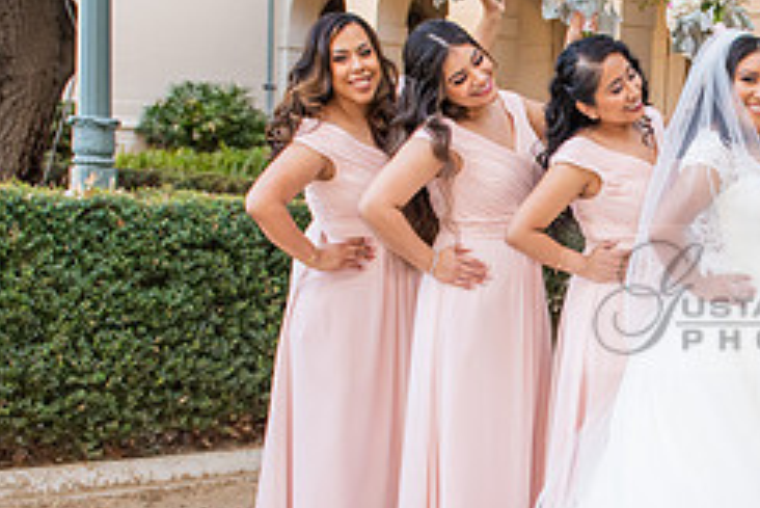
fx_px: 1352
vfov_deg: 21.2
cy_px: 328
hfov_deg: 29.7
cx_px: 728
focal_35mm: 64
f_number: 4.5
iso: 640
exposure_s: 1/200
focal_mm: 24
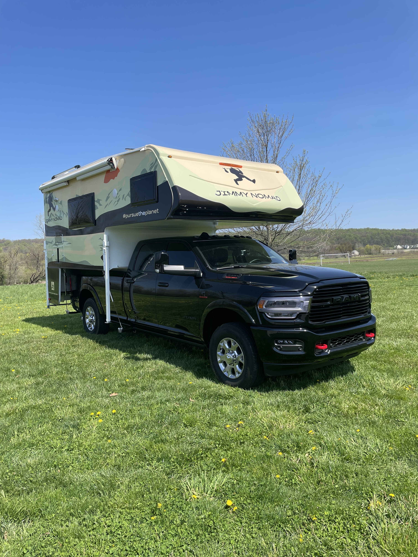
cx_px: 209
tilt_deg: -1.8
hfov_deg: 53.1
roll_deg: +3.0
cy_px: 278
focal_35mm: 26
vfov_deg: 67.3
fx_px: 419
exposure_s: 1/2564
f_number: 1.6
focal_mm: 4.2
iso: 32
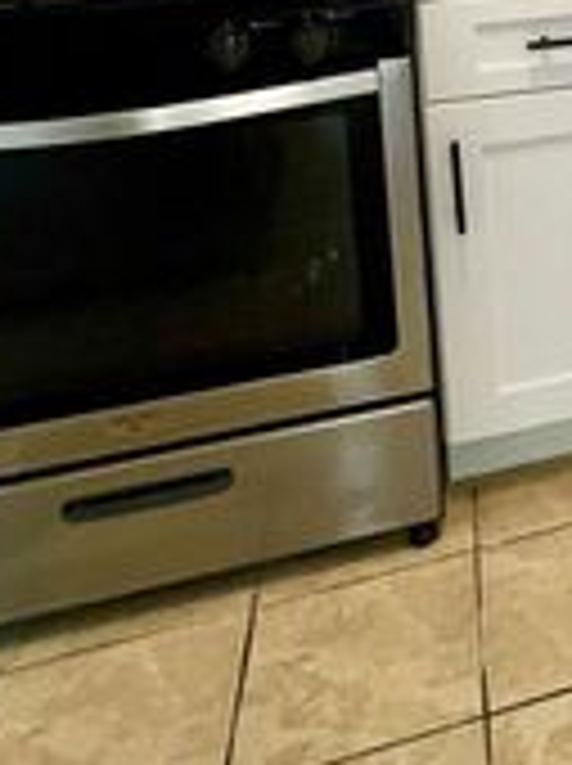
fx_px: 1126
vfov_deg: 31.8
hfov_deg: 22.0
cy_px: -137
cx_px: 923
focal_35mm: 51
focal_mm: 1.57
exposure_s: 1/30
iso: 80
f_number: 1.8
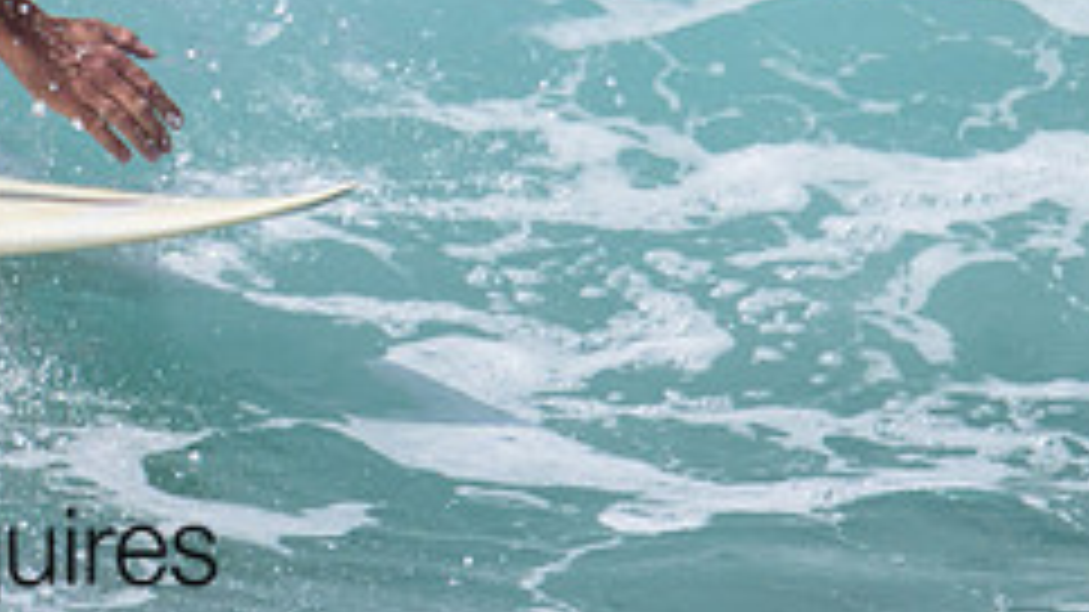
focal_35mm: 2725
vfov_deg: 0.4
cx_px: -313
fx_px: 78670
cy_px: -332
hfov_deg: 0.8
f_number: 11
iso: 640
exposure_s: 1/2000
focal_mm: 800
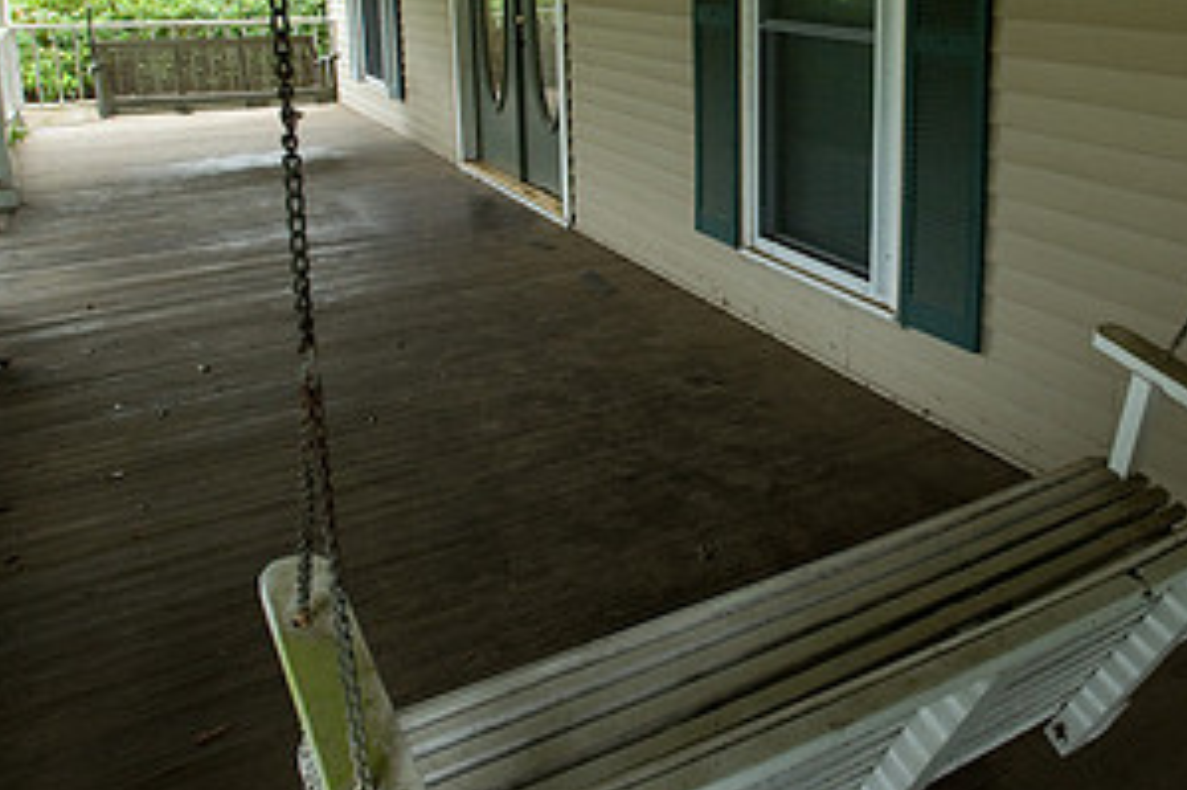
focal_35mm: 33
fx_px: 1087
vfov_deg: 38.7
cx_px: 830
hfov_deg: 55.5
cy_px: 179
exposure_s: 1/60
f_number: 5.6
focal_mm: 17
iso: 1250
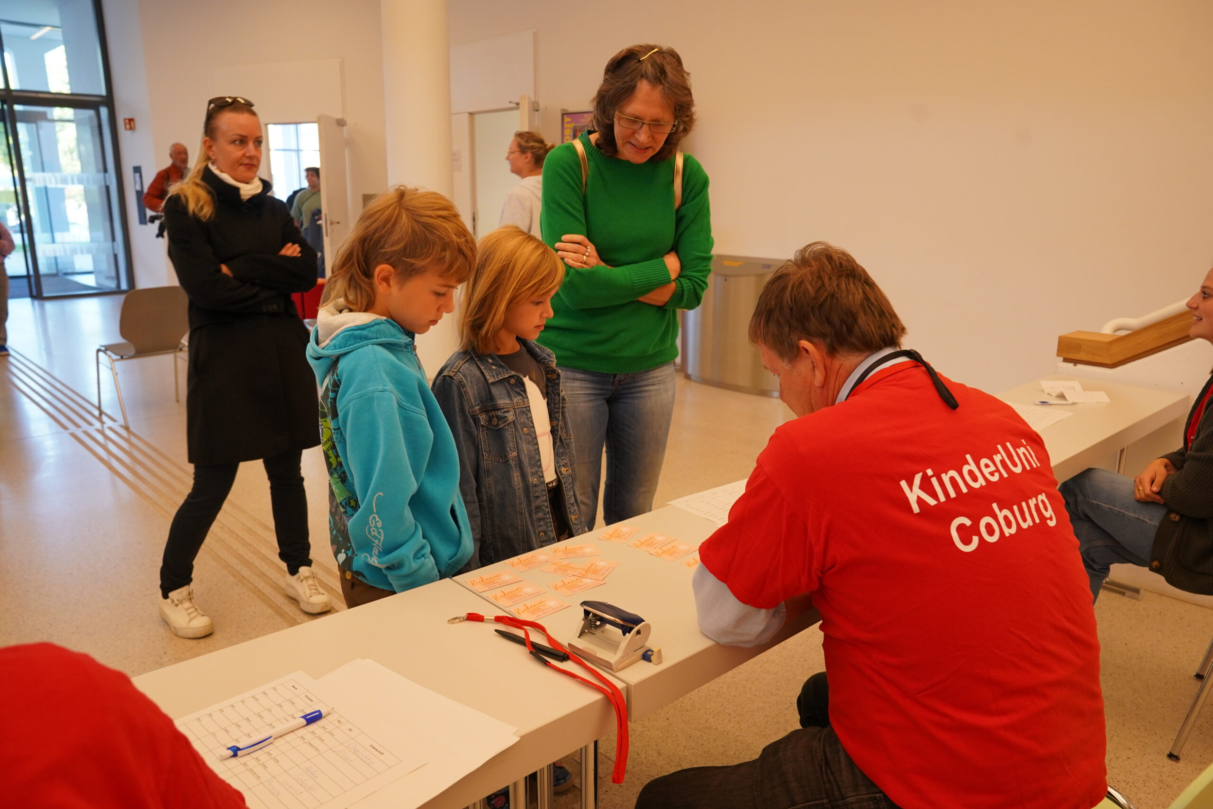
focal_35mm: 26
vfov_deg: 49.6
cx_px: 606
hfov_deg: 69.4
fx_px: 876
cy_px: 404
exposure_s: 1/80
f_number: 5
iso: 1600
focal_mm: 26
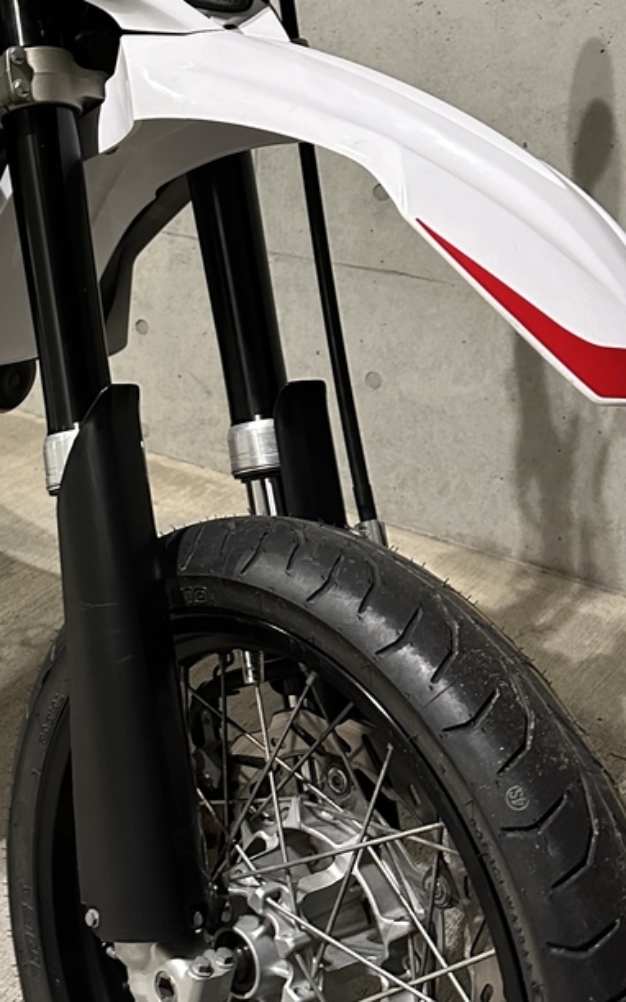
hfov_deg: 25.4
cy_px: 280
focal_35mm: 50
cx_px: 125
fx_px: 1365
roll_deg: +0.3
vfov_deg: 39.5
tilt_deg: -15.7
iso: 800
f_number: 1.78
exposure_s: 1/50
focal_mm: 6.86
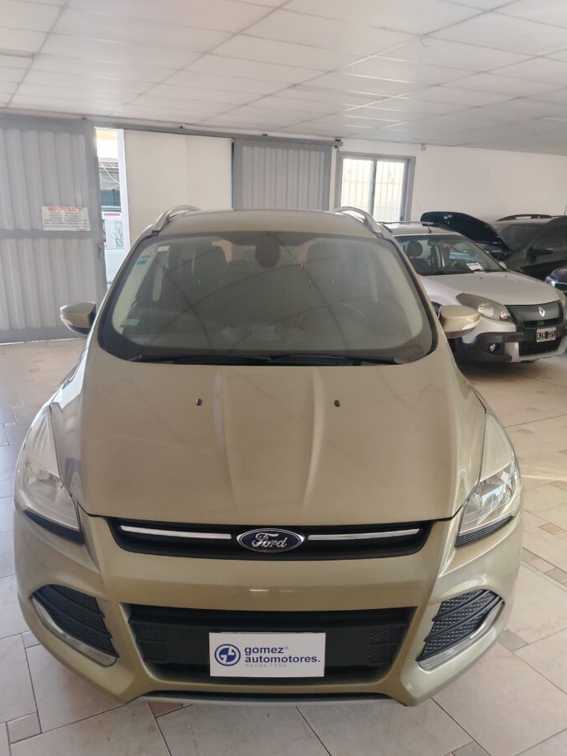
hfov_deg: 51.3
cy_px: 424
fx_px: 589
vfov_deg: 65.1
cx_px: 256
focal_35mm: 27
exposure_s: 1/50
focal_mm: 5.25
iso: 397
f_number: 1.75
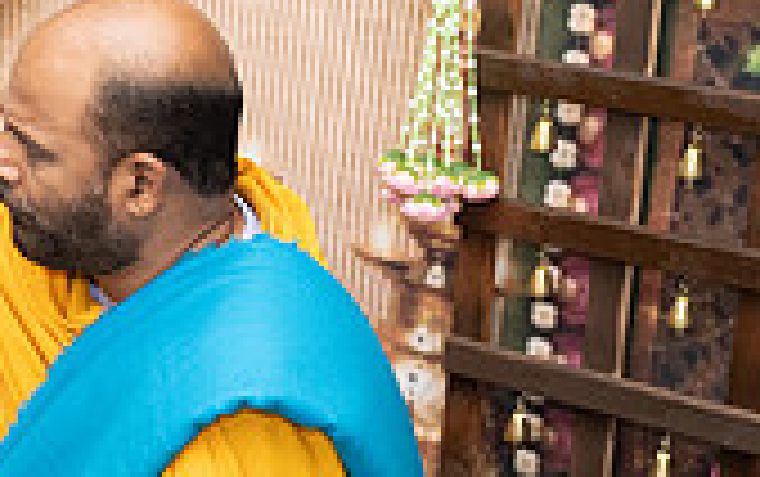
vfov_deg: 10.3
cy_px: 232
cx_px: -409
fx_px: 2633
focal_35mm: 127
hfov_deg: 15.1
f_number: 3.2
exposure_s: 1/160
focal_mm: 34.5
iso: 1000
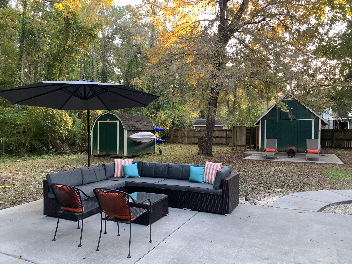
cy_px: 132
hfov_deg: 67.3
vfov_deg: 53.1
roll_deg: -0.4
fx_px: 264
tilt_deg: -0.1
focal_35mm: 26
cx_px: 176
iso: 100
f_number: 1.8
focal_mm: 4.25
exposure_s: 1/78
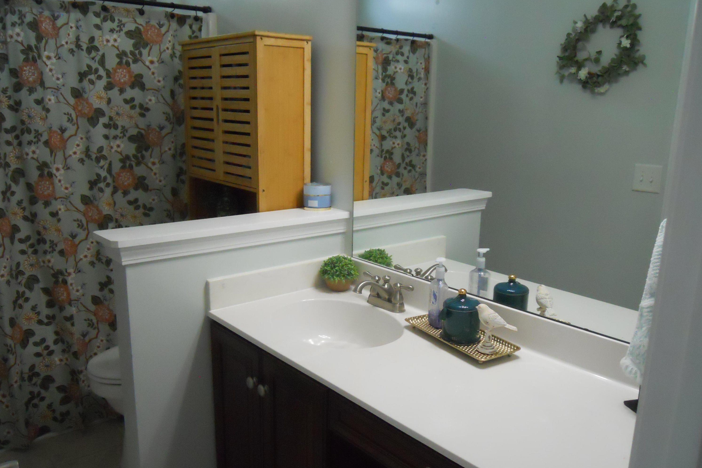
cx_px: 354
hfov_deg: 61.9
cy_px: 235
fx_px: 585
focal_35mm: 30
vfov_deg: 43.6
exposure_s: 1/125
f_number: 2.7
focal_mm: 5
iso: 640
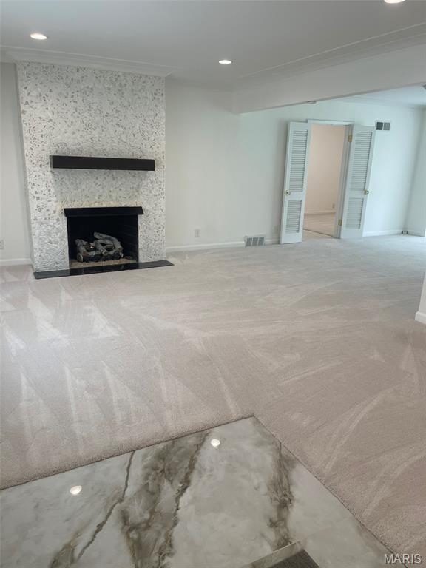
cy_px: 284
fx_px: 410
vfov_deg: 69.4
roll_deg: -1.9
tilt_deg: -14.6
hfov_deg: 54.9
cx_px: 213
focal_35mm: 25
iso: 50
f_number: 1.6
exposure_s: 1/100
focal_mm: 5.1
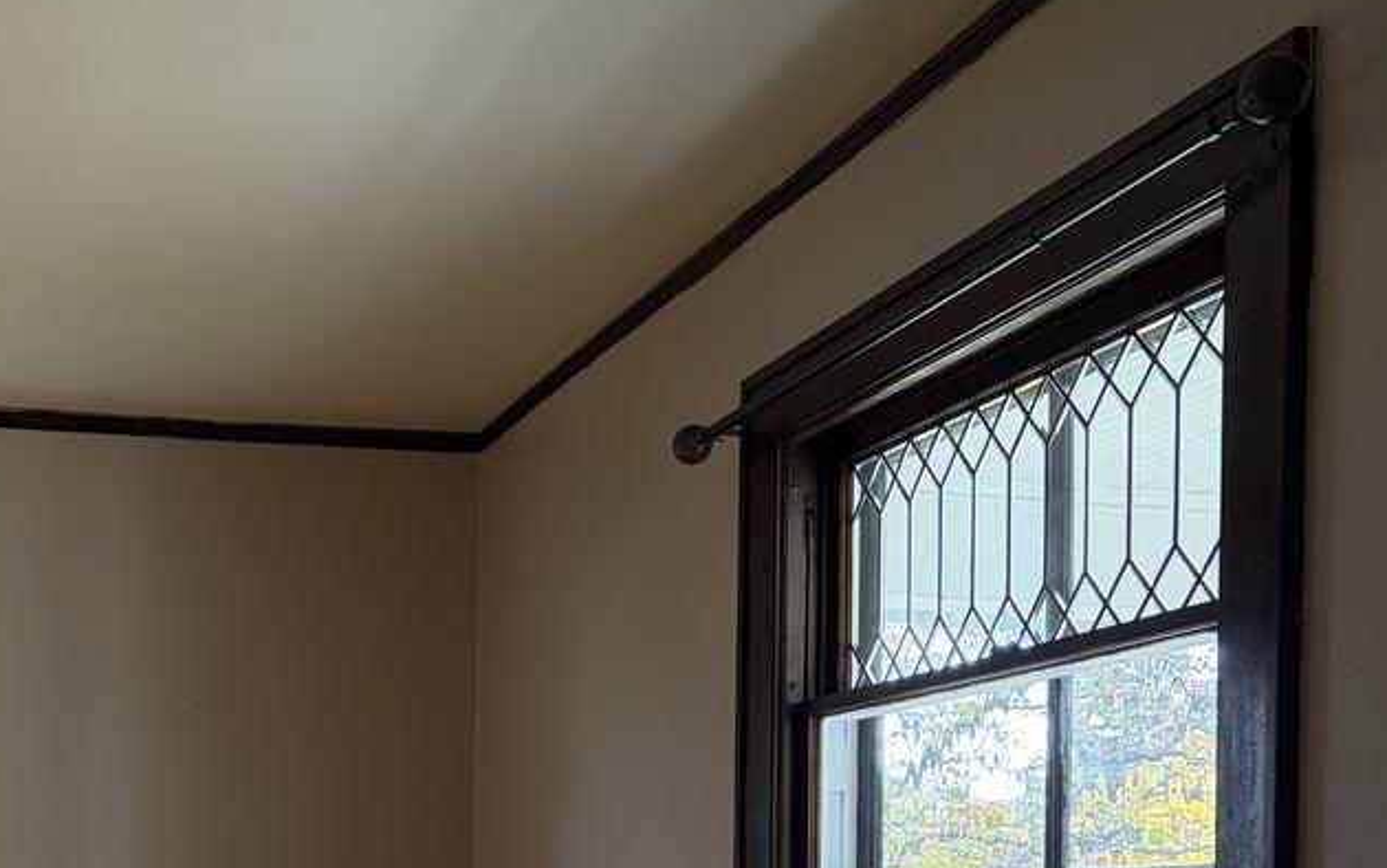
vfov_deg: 22.0
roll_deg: +0.2
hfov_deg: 35.2
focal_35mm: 56
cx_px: 288
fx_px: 2117
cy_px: 924
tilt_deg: +0.3
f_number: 1.6
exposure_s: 1/135
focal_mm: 5.96
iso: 125
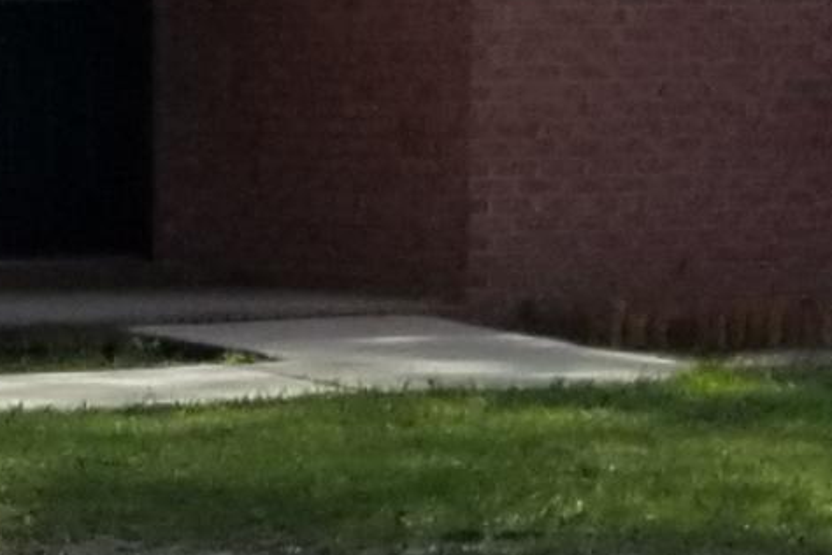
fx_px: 3952
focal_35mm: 171
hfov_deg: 11.9
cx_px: -5
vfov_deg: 7.8
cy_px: 1026
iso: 50
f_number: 1.7
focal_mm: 4.25
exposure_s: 1/1696
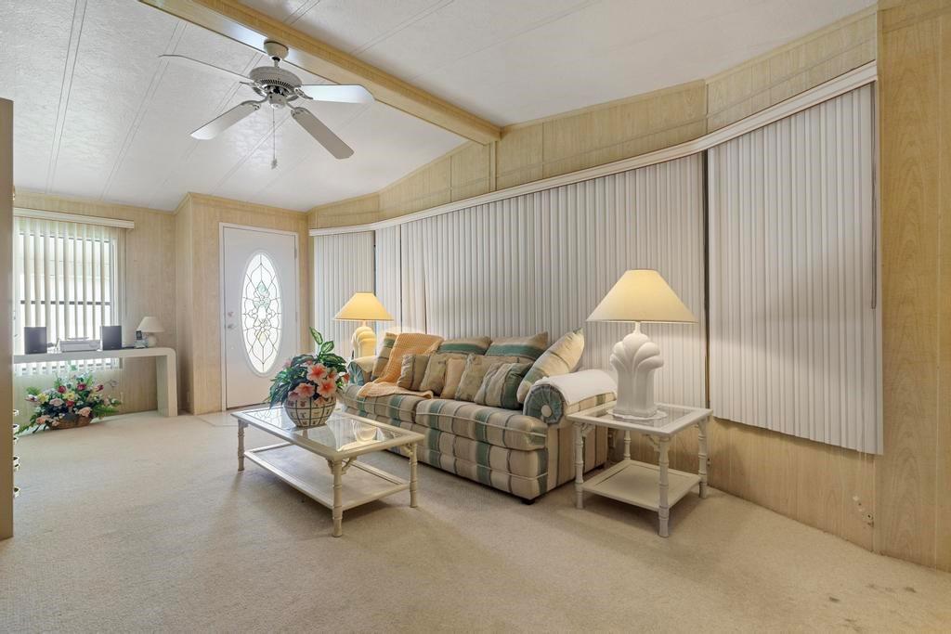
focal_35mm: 17
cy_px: 317
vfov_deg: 69.7
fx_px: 456
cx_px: 476
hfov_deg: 92.4
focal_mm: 11.5
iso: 100
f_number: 6.3
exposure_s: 1/5
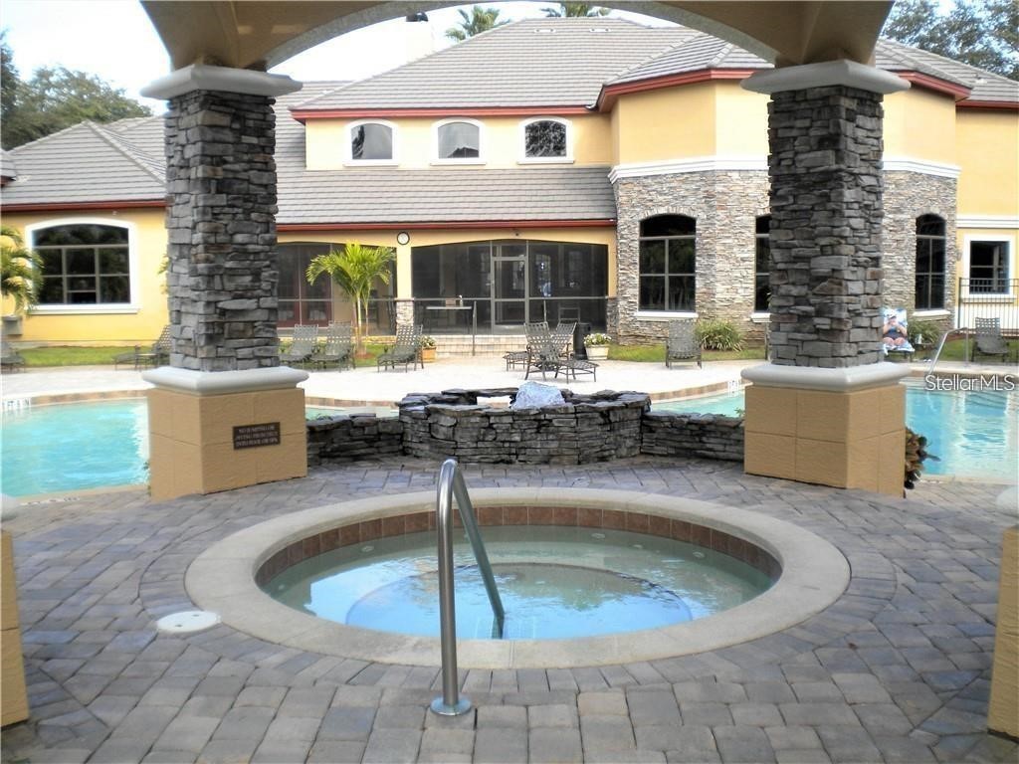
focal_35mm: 35
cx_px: 510
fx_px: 1030
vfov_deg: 40.7
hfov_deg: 52.6
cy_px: 382
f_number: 4.6
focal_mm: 6.3
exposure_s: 1/188
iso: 113
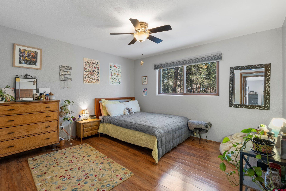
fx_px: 135
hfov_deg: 93.2
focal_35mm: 17
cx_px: 138
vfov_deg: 70.4
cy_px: 91
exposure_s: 1/2.5
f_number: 8
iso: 400
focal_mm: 16
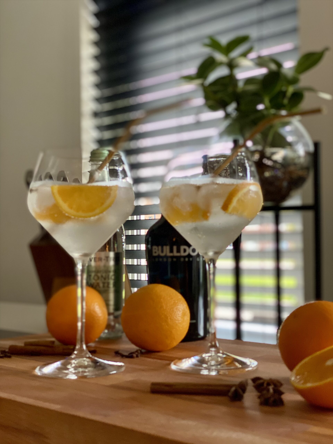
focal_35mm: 52
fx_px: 667
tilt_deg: +1.5
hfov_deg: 28.0
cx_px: 166
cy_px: 222
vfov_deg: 36.8
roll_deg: -0.2
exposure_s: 1/100
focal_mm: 6
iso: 160
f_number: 2
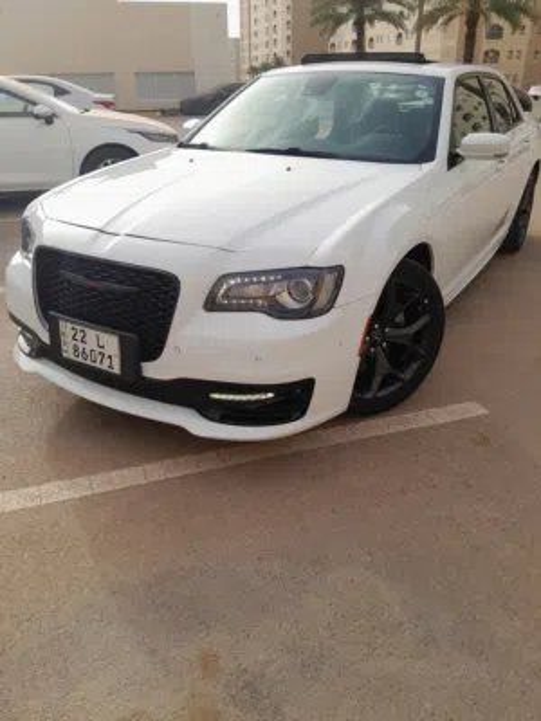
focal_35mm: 26
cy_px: 360
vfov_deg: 67.3
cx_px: 270
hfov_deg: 53.1
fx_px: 542
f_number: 1.8
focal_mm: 3.98
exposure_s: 1/261
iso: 40
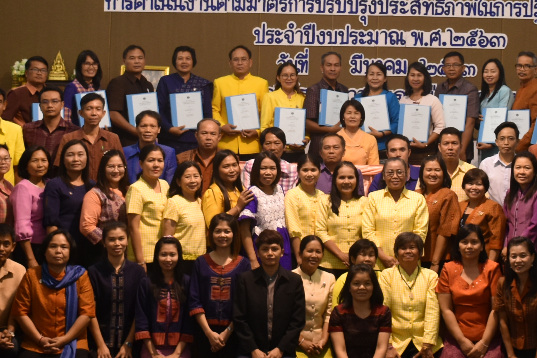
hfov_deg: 20.3
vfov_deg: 13.6
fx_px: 1483
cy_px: 10
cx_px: 410
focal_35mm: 99
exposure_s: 1/60
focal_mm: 23
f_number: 4
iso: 450
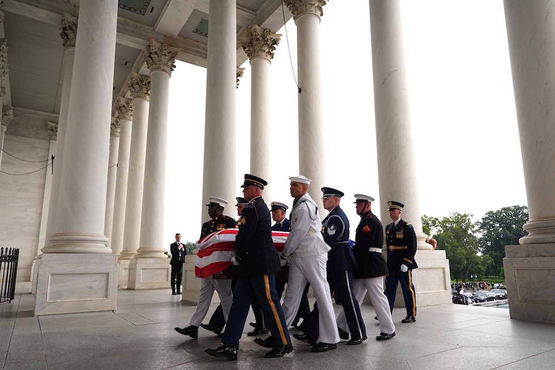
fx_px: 370
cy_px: 185
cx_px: 278
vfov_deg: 53.1
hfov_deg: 73.8
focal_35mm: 24
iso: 640
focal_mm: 24
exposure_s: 1/400
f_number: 5
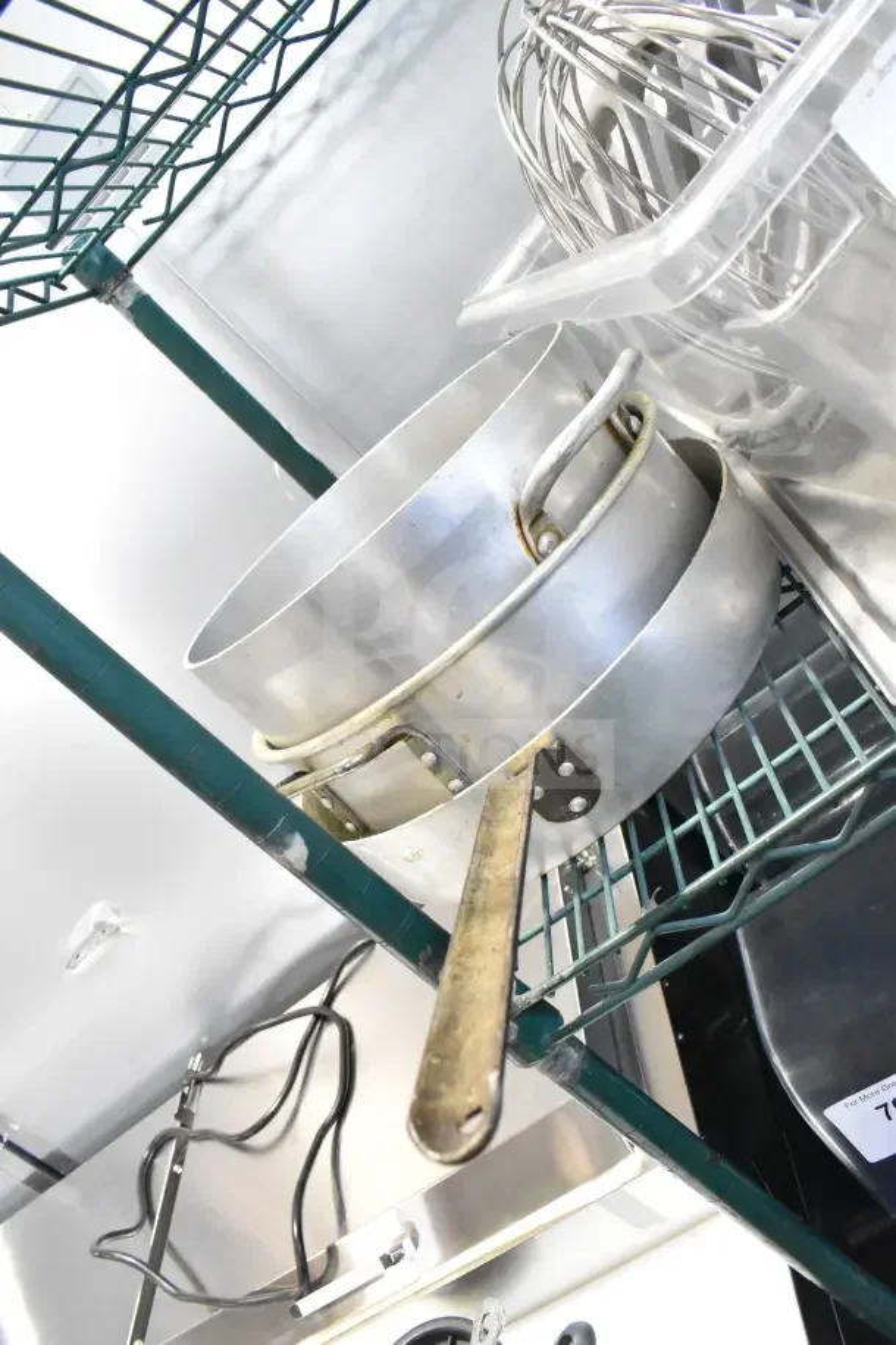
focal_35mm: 27
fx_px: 1008
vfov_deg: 67.4
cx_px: 448
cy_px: 672
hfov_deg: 47.9
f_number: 7.1
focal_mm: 18
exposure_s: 1/200
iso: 6400
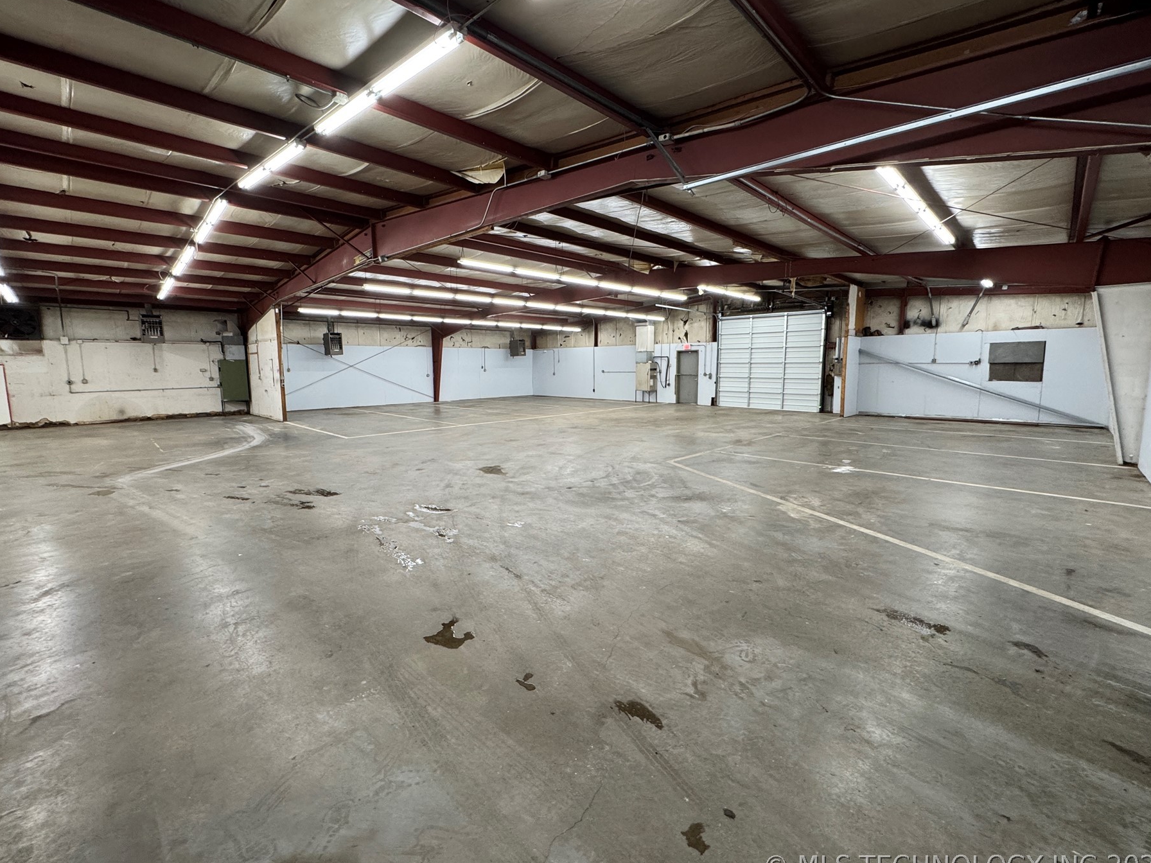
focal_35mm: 15
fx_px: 499
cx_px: 563
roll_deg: +0.5
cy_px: 424
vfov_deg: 81.7
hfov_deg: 98.2
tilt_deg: -6.9
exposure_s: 1/120
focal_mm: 2.22
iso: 250
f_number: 2.2
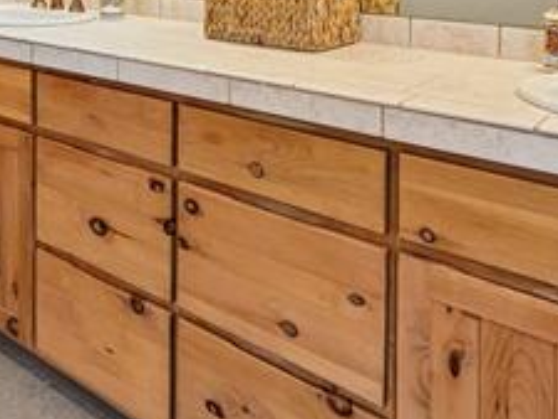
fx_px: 661
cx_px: 136
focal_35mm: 41
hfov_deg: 44.2
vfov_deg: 30.0
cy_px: -84
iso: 800
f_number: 8
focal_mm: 10
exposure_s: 1/30
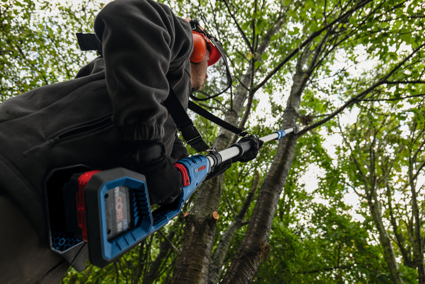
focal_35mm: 20
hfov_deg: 84.0
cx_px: 212
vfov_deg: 62.0
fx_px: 236
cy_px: 142
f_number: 3.5
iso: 800
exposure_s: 1/800
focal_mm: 20
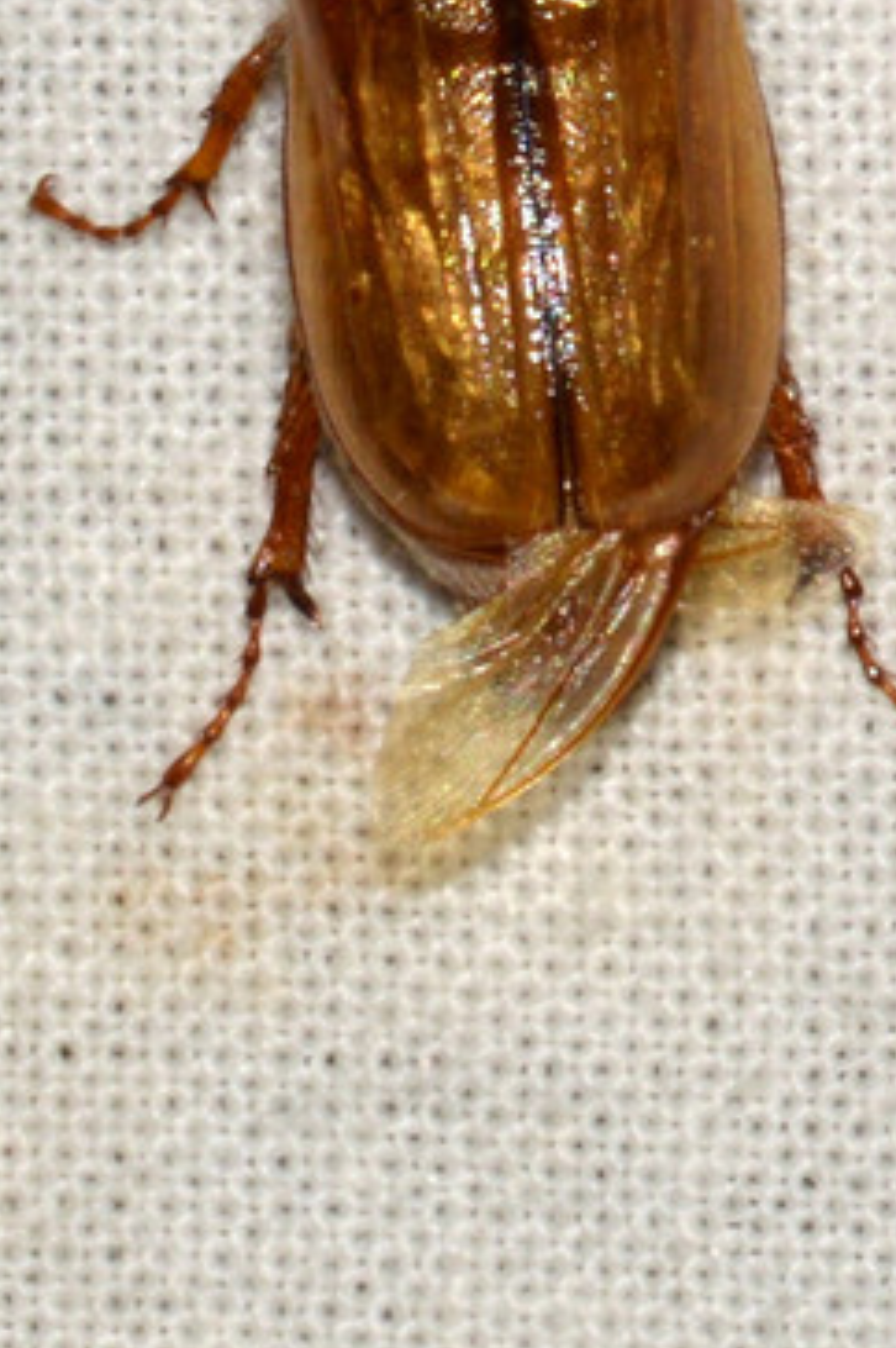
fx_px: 9874
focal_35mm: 264
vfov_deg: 7.8
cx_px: 518
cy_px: 200
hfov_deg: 5.2
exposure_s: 1/200
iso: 100
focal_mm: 100
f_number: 22
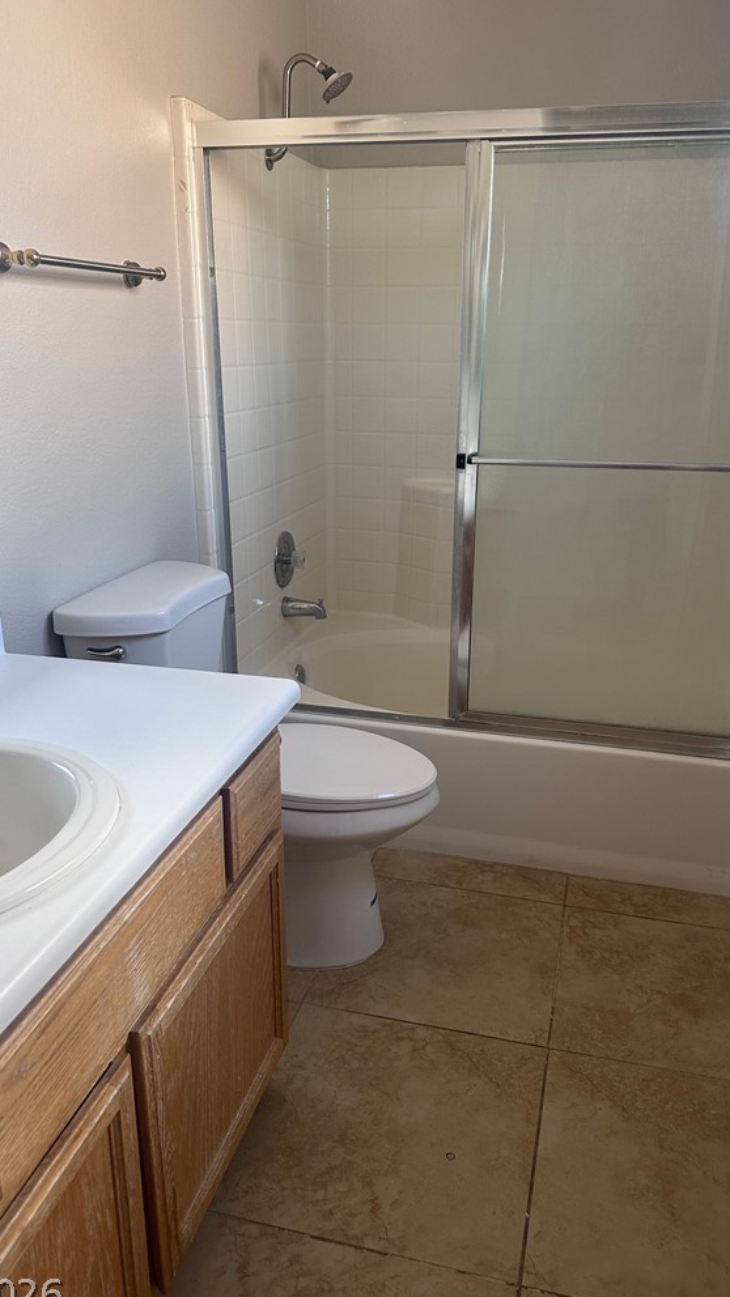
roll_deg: -1.4
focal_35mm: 27
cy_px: 654
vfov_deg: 69.9
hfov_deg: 42.9
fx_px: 929
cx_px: 377
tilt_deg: -19.1
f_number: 1.78
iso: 160
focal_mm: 6.86
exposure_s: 1/121
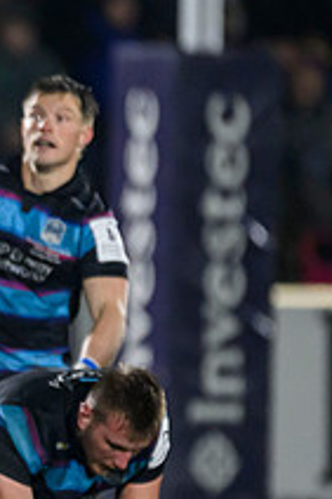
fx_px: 26671
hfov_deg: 0.7
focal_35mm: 1925
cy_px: 342
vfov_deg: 1.1
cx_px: -422
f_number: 4
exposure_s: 1/1250
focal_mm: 560
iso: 5000
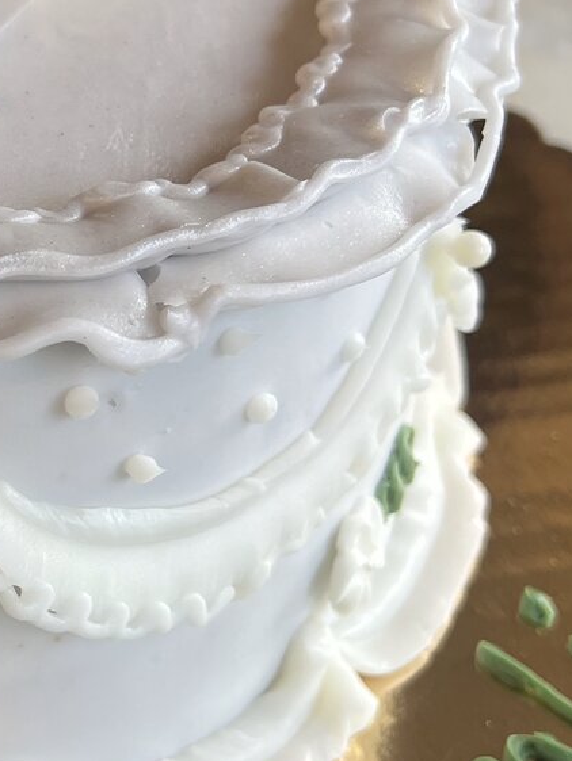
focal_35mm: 74
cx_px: -95
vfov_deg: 26.2
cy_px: 282
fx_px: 1629
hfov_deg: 18.9
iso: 64
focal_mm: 5.7
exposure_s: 1/120
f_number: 1.5
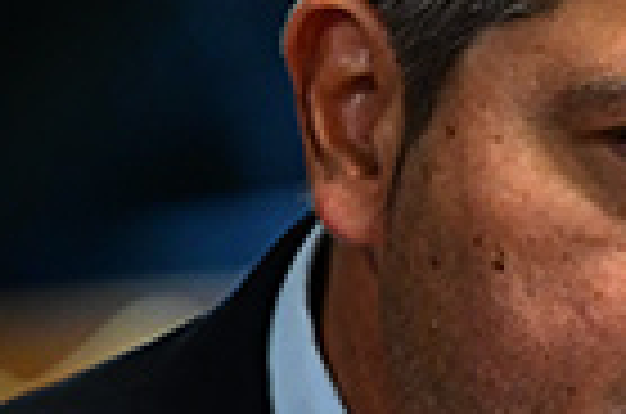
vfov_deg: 1.4
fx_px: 16655
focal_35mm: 960
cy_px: 729
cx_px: 721
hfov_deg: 2.2
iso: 1600
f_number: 2.8
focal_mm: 155
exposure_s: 1/160
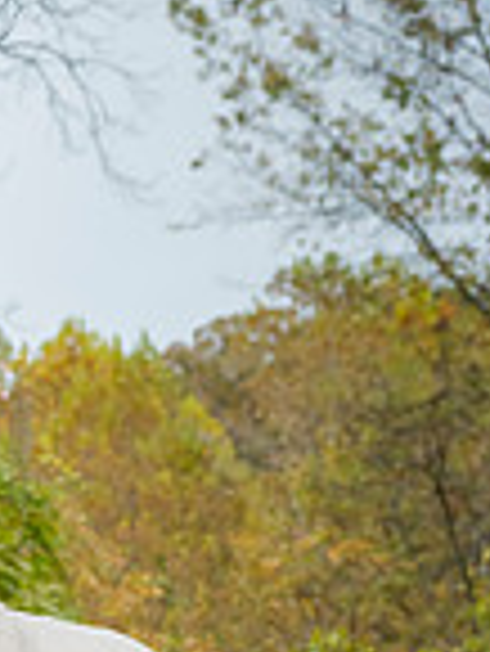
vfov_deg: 15.2
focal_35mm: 122
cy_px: 890
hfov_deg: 11.8
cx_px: -166
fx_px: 2299
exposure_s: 1/500
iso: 400
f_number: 5
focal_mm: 41
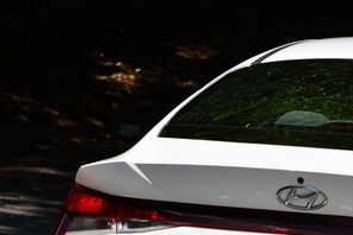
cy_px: 185
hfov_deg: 5.3
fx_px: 3791
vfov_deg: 3.5
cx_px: 361
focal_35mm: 387
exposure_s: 1/400
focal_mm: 120
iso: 100
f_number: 10
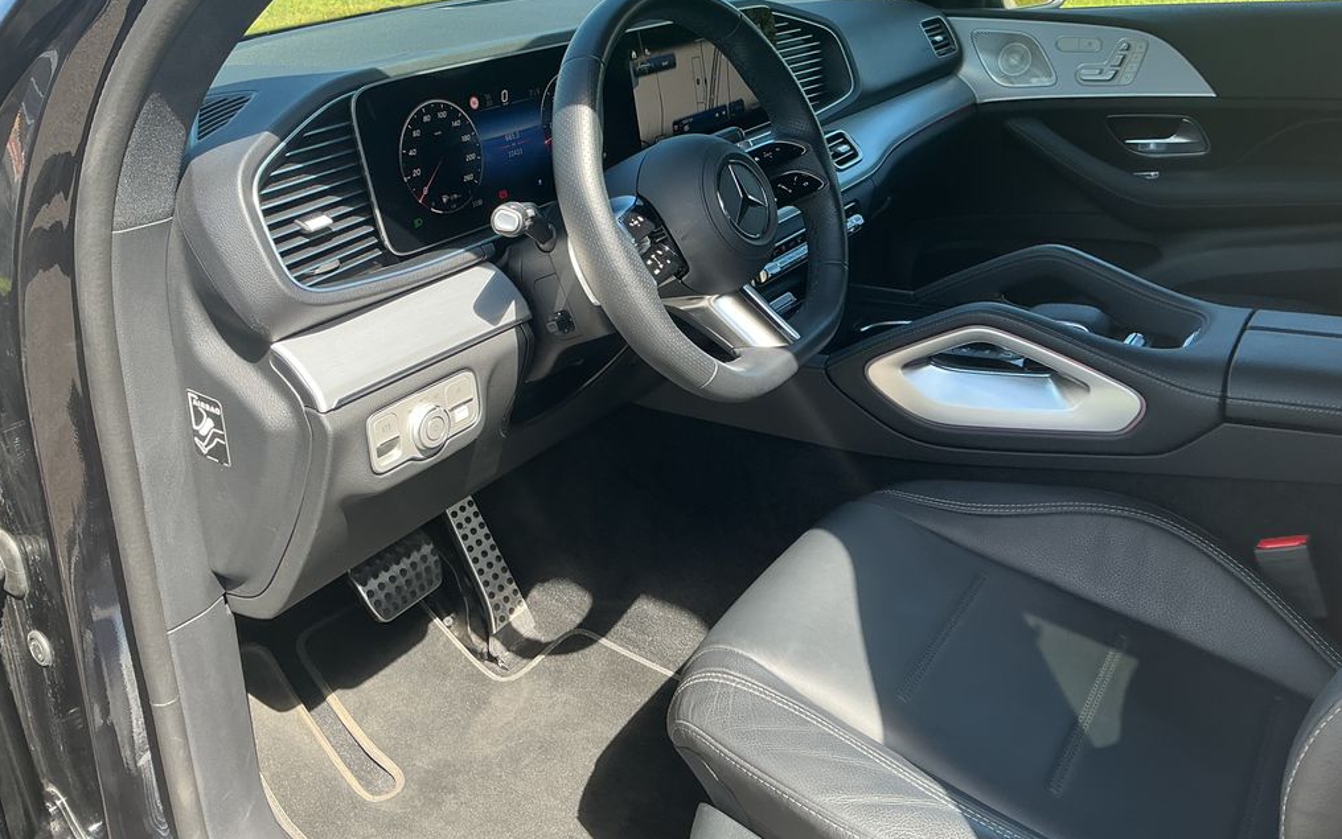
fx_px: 1134
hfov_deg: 61.2
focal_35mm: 31
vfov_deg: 40.4
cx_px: 672
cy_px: 334
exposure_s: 1/186
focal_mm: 3
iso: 20
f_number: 1.8
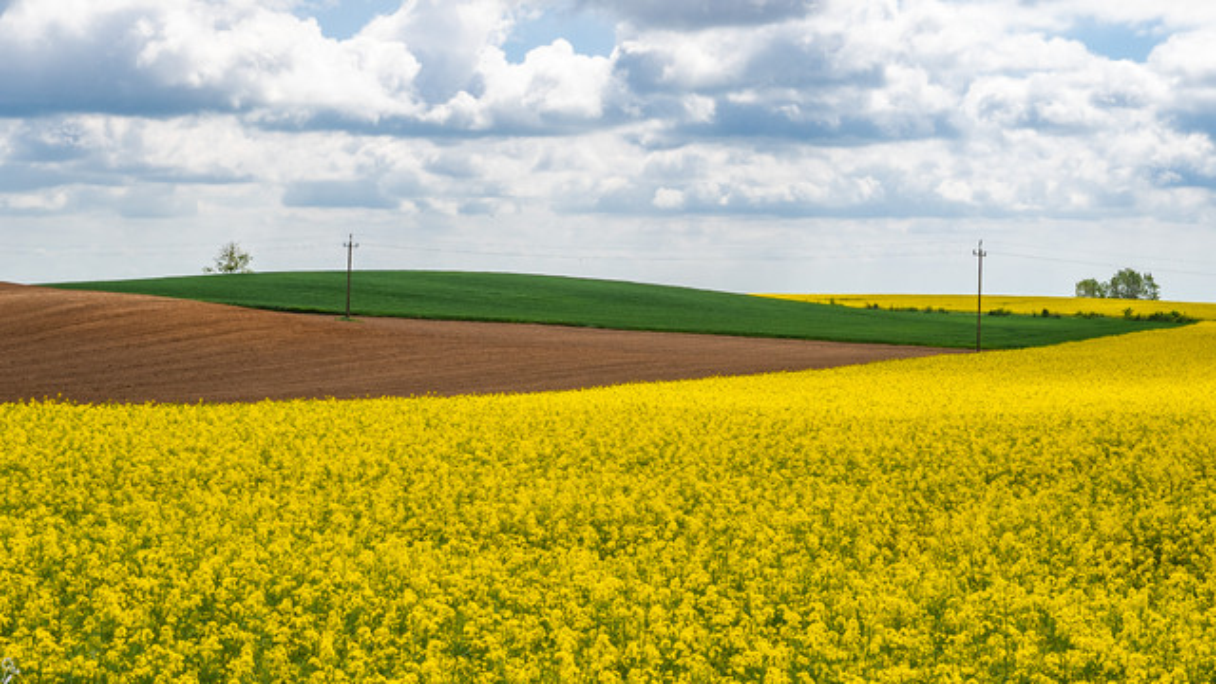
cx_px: 623
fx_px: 2410
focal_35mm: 75
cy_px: 301
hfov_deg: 28.3
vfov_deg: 16.1
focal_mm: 30
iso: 100
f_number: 6.3
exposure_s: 1/400
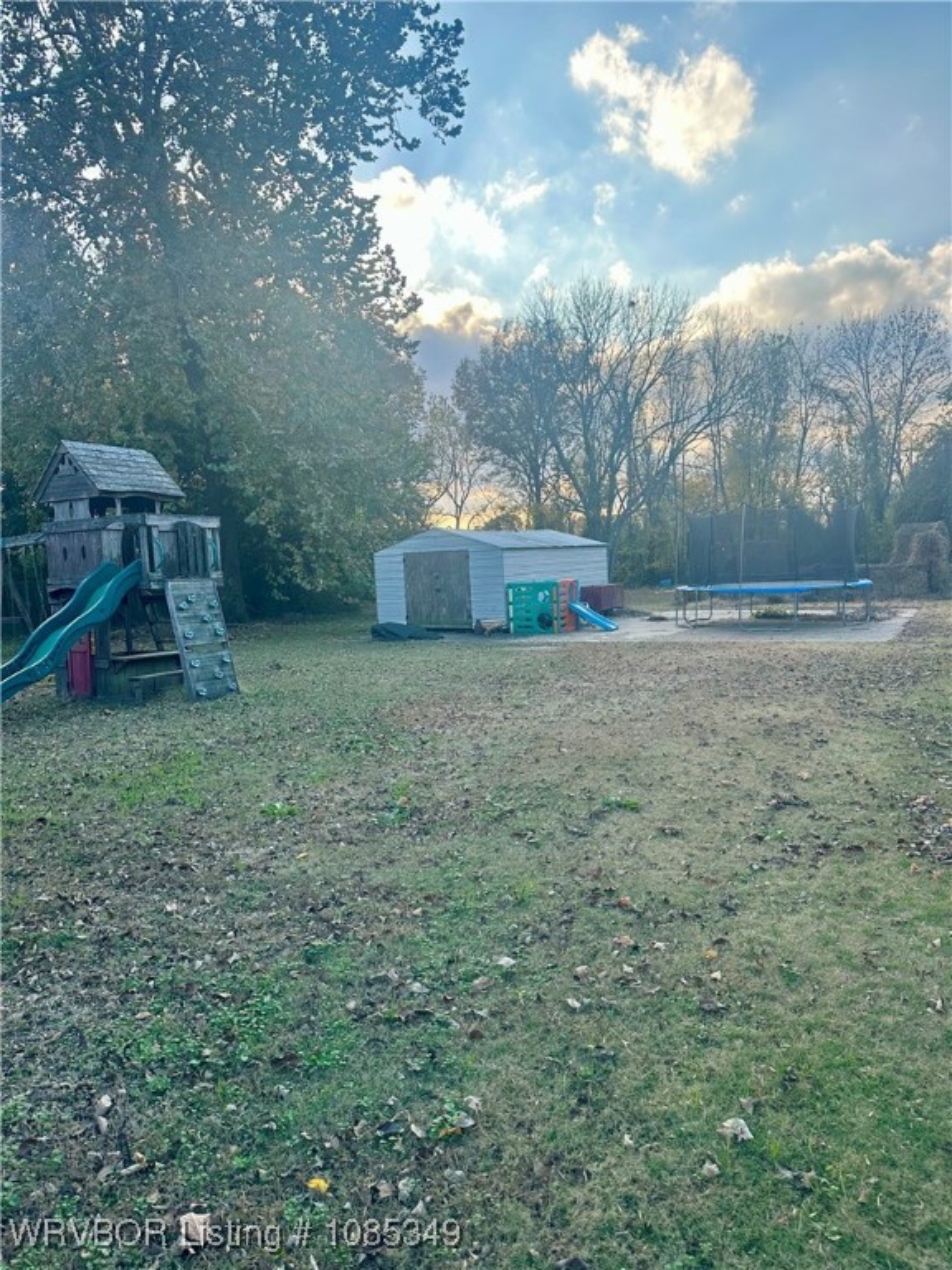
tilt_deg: -4.7
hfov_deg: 56.8
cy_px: 635
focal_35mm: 24
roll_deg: +0.9
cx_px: 476
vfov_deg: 71.6
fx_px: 880
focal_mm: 6.86
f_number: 1.78
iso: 80
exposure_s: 1/1144
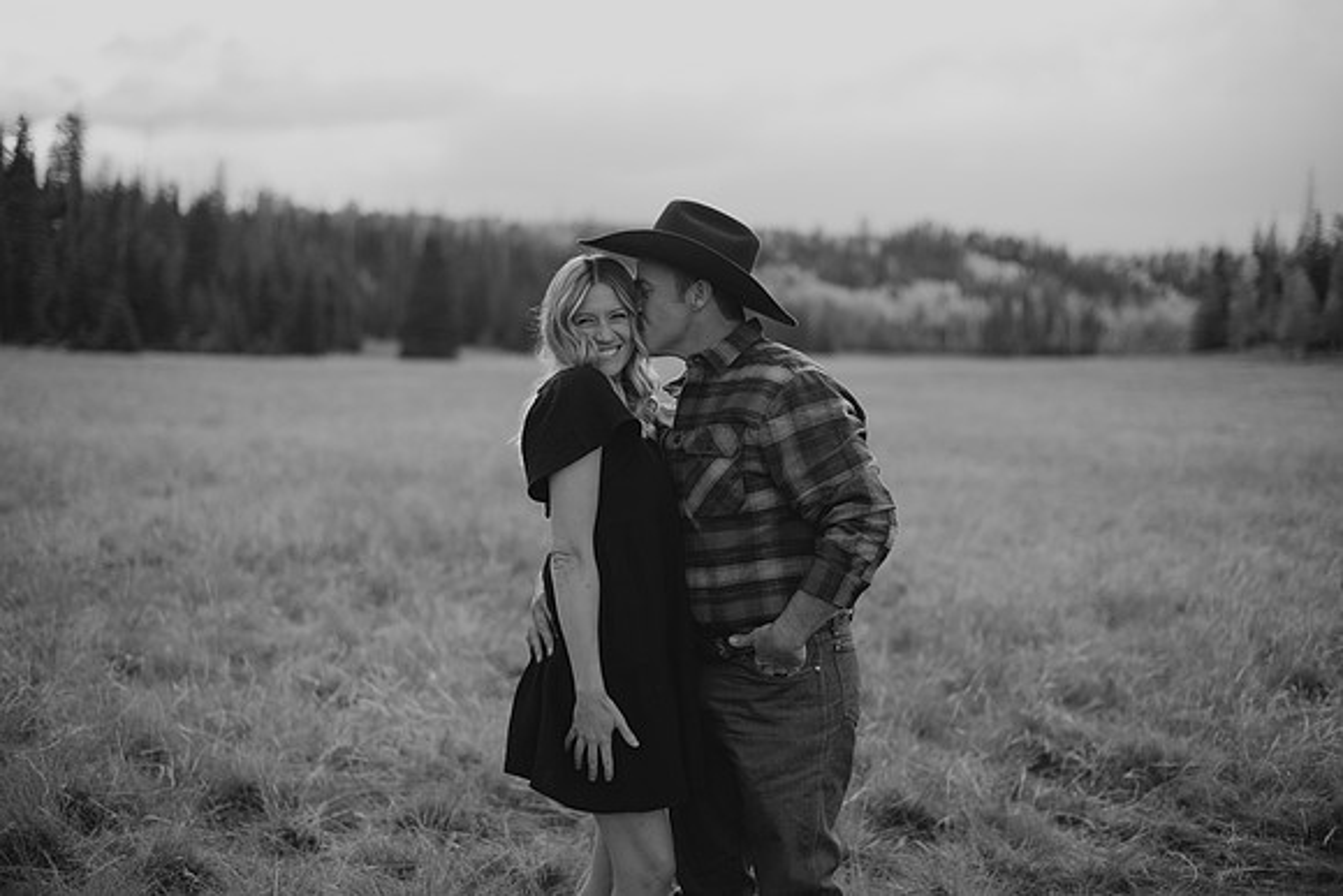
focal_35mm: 50
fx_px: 1866
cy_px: 448
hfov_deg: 39.6
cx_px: 672
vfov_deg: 27.0
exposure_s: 1/640
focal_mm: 50
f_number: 2
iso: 160
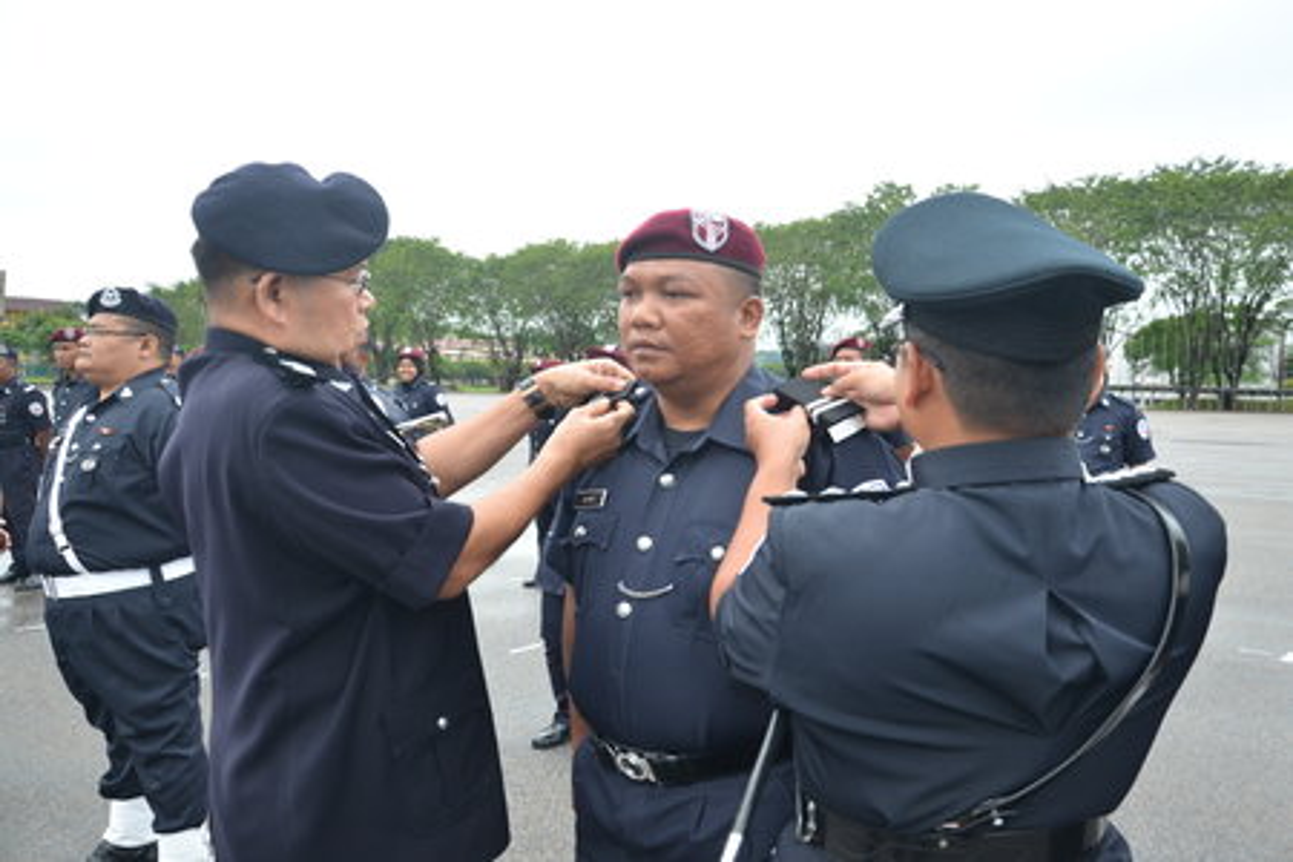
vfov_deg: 47.9
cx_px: 646
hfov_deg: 67.4
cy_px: 431
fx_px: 970
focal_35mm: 27
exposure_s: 1/100
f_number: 4.5
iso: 400
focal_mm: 18
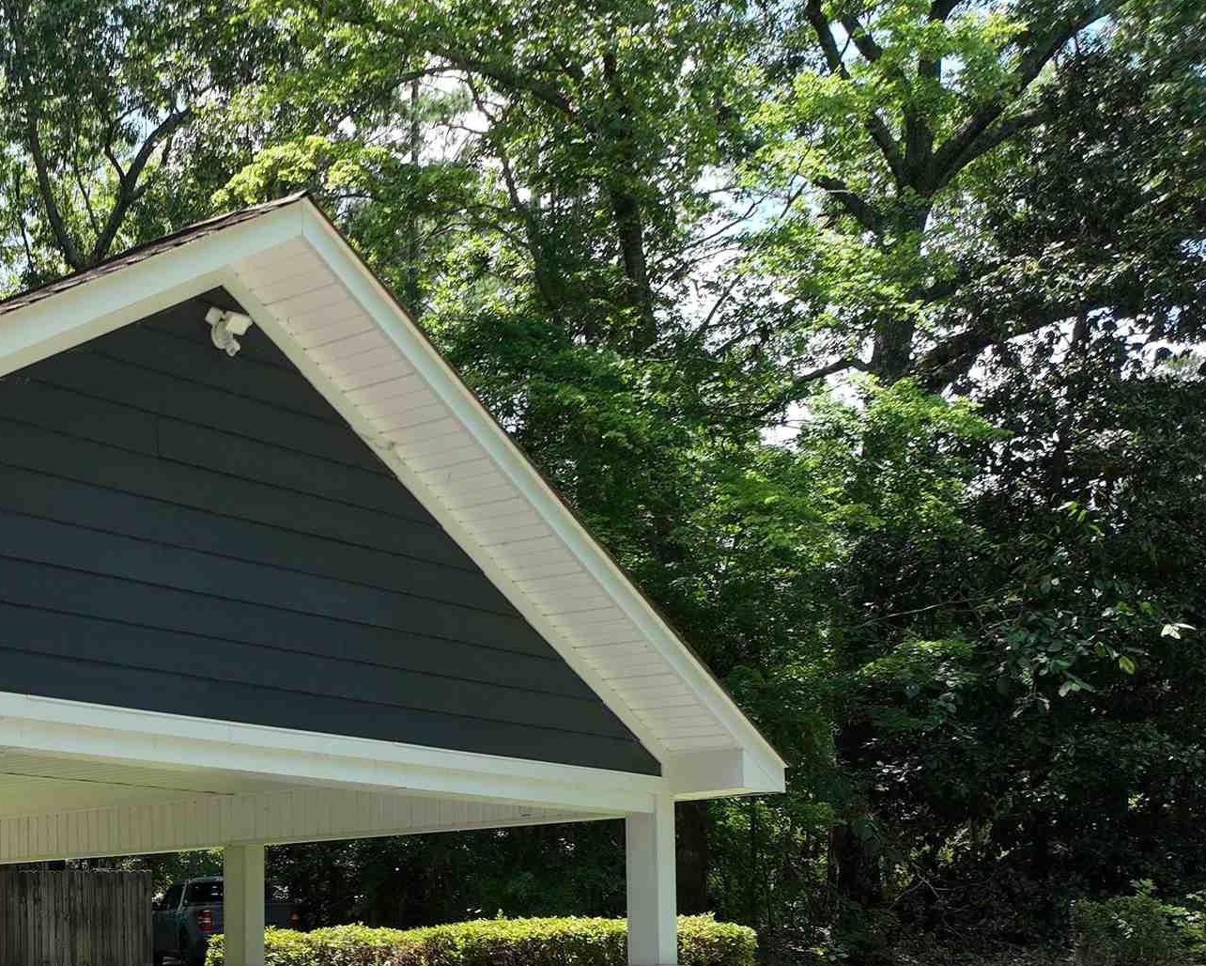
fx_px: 1999
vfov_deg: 25.7
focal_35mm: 56
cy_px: 984
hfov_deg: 30.9
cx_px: -29
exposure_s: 1/1000
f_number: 2.8
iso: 110
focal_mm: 12.29
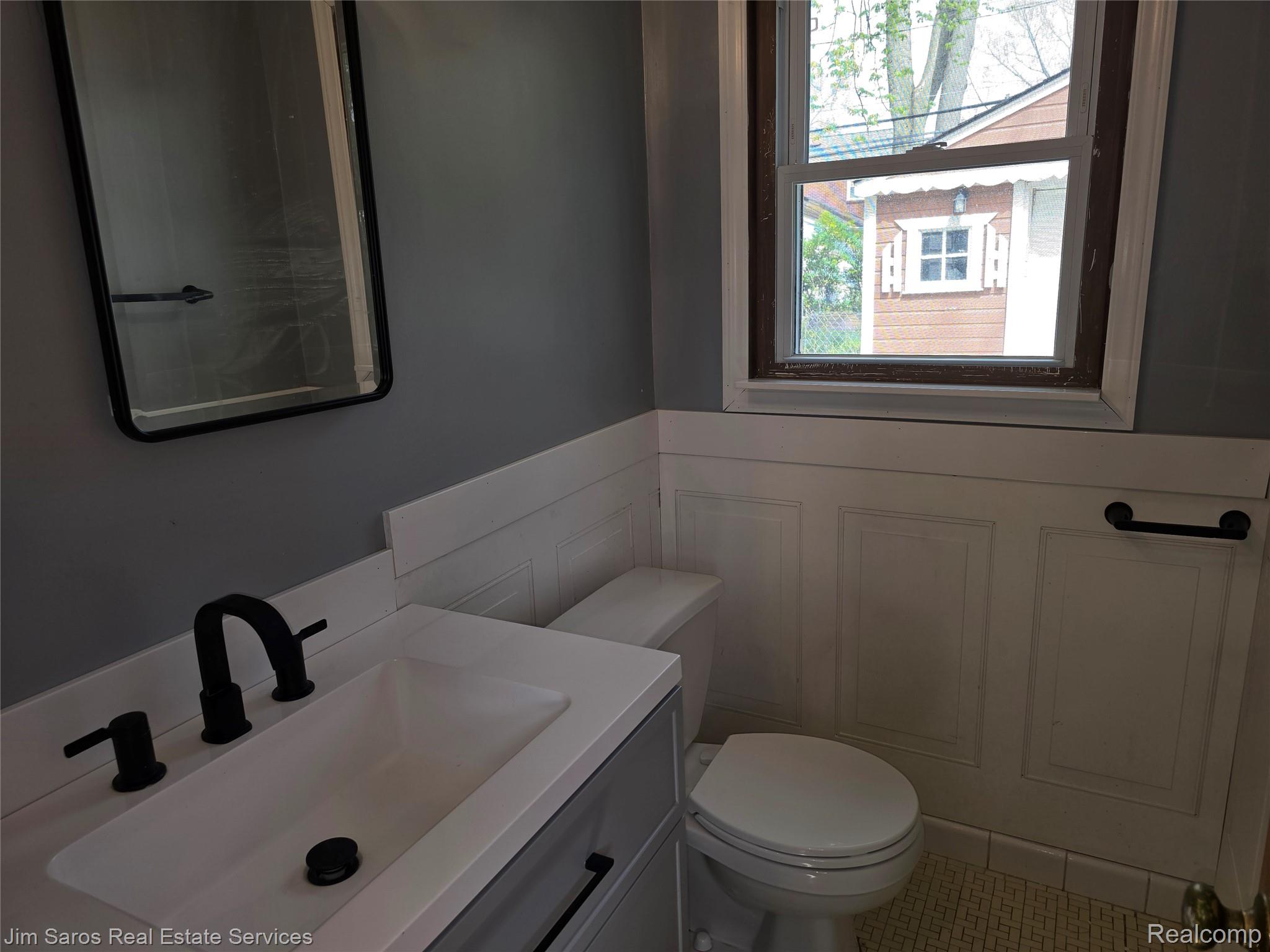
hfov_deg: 73.9
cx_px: 635
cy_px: 476
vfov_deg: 58.9
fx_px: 844
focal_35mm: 23
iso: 16
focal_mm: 6.3
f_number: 1.7
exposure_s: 1/60
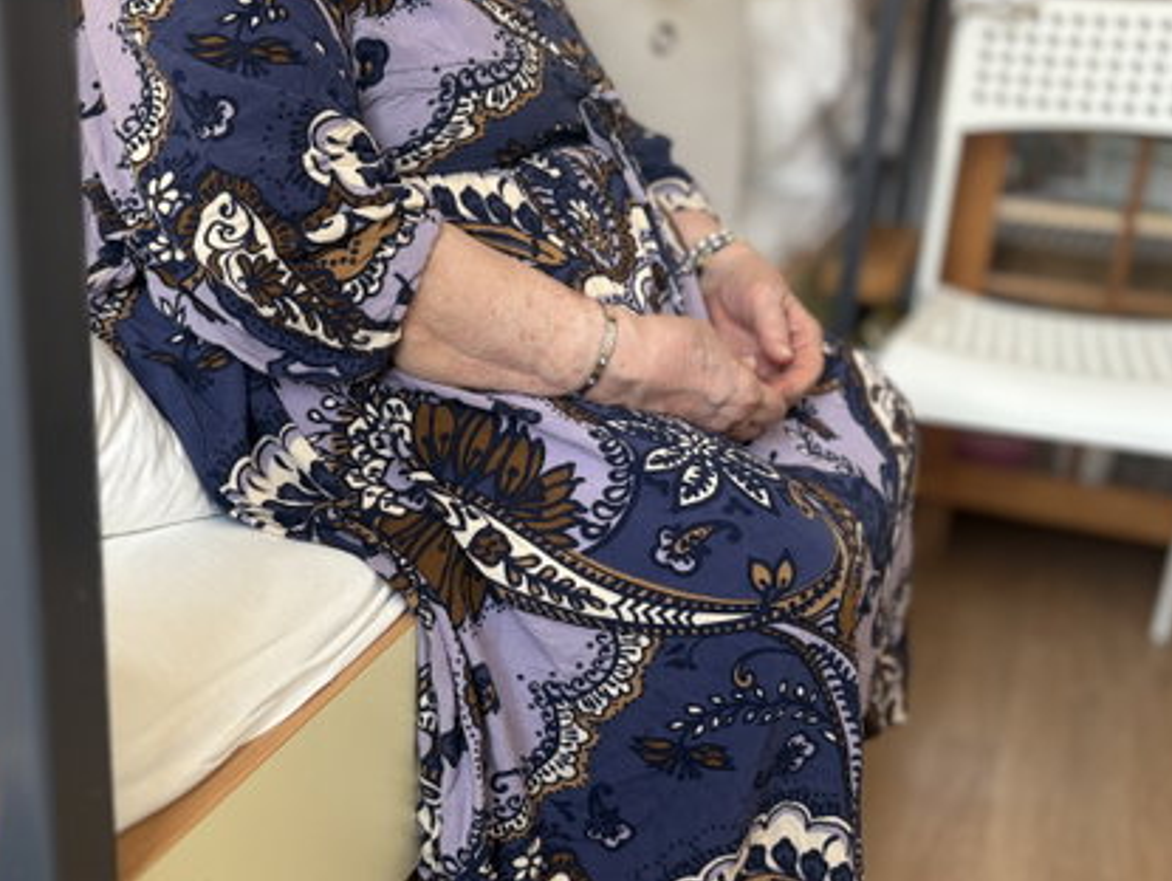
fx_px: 1355
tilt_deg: -21.8
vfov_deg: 36.0
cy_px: 477
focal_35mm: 40
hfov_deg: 46.5
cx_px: 462
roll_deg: -2.1
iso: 125
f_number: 1.6
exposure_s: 1/88
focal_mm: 5.96
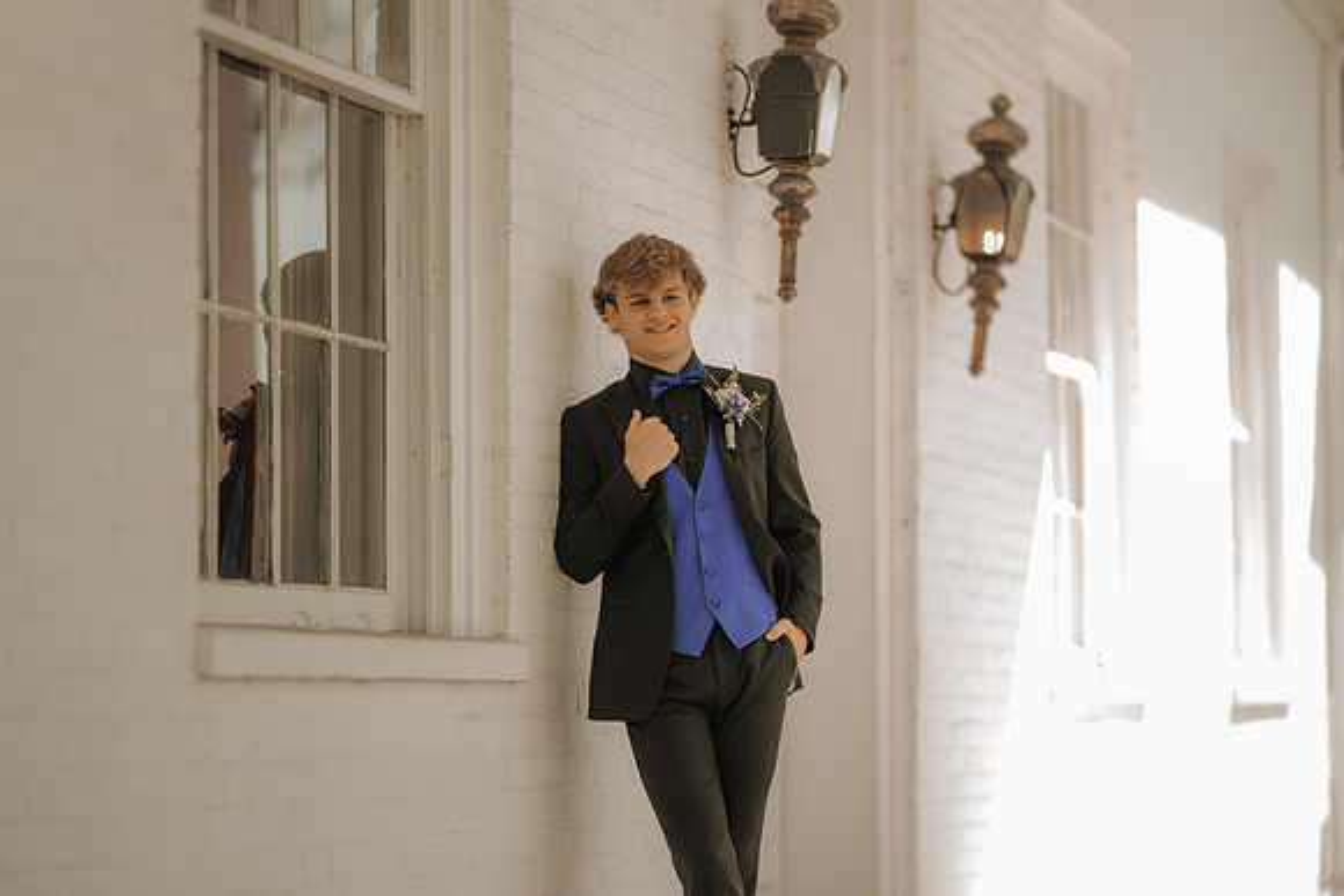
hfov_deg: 19.5
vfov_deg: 13.0
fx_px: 3921
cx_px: 672
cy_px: 448
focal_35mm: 105
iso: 32
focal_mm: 105
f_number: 1.4
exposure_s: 1/400
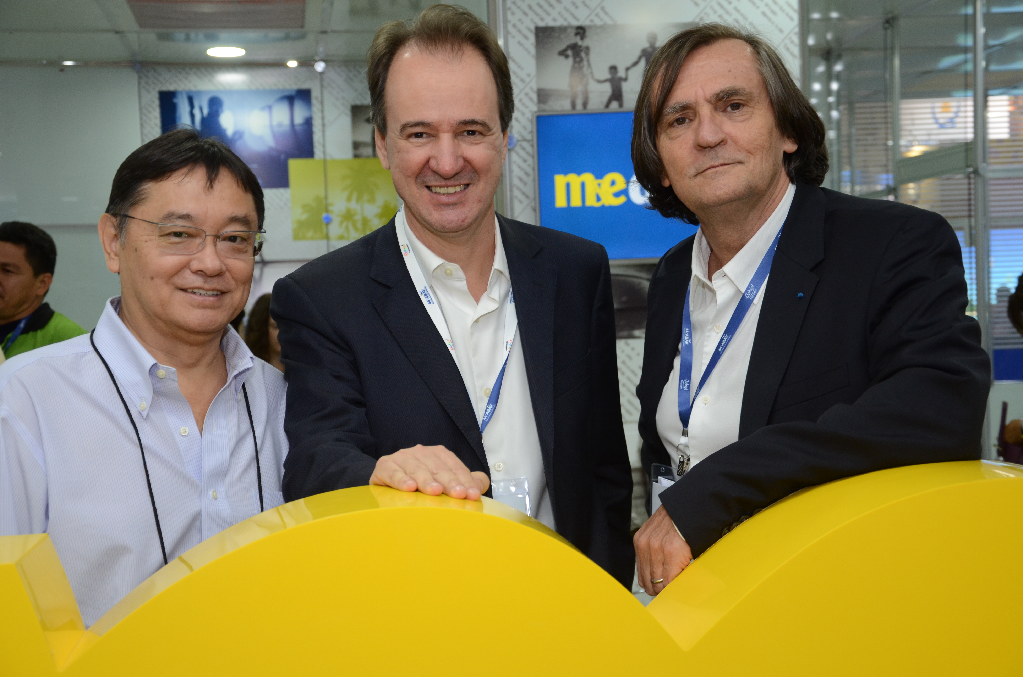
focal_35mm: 60
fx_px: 1701
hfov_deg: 33.5
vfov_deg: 22.5
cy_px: 338
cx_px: 512
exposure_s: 1/60
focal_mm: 40
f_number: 5
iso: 640
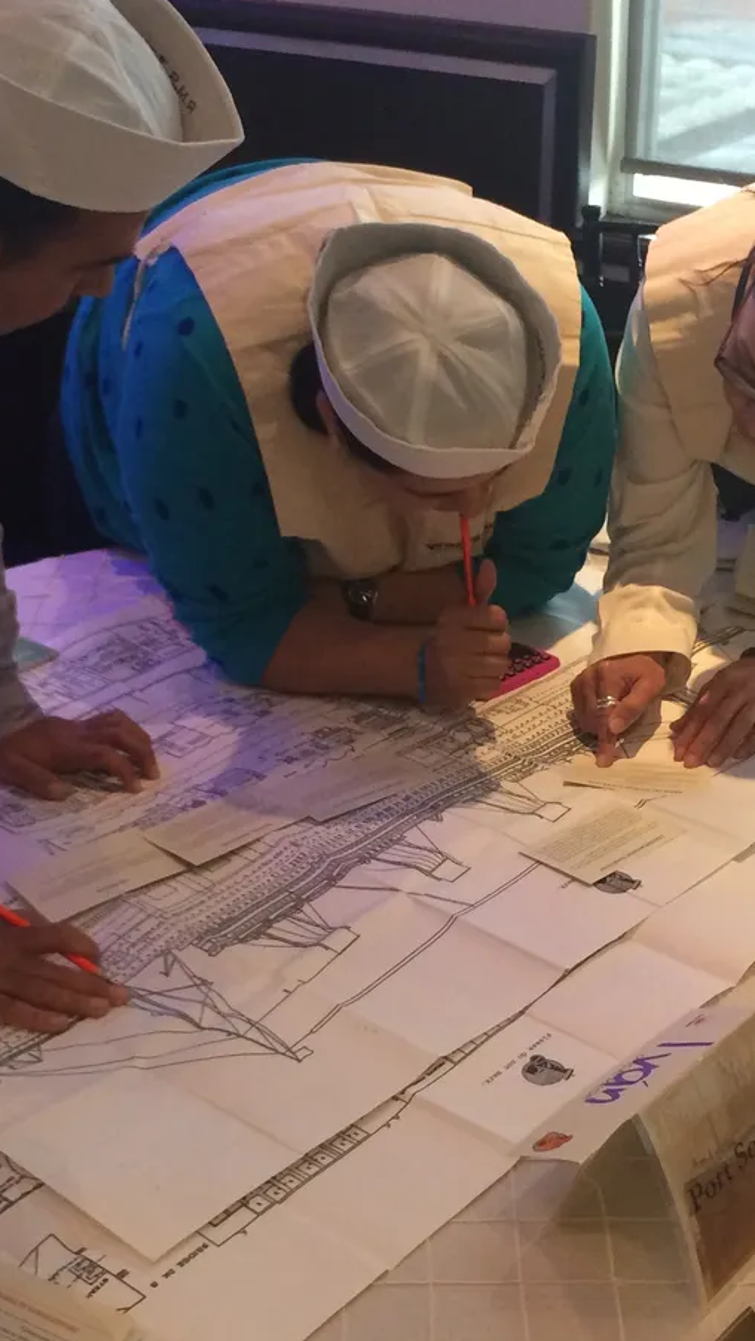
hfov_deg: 21.4
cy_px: 786
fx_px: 1993
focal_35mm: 56
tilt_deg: -29.6
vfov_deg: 37.1
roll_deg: +0.1
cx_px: 470
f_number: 2.2
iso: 125
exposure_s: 1/30
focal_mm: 4.15
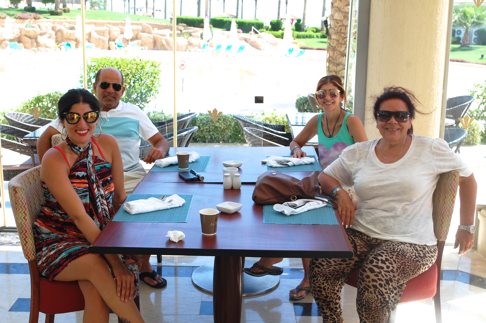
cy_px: 162
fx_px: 647
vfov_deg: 28.0
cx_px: 243
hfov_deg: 41.1
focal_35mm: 48
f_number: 8
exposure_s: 1/250
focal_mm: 32
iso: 200
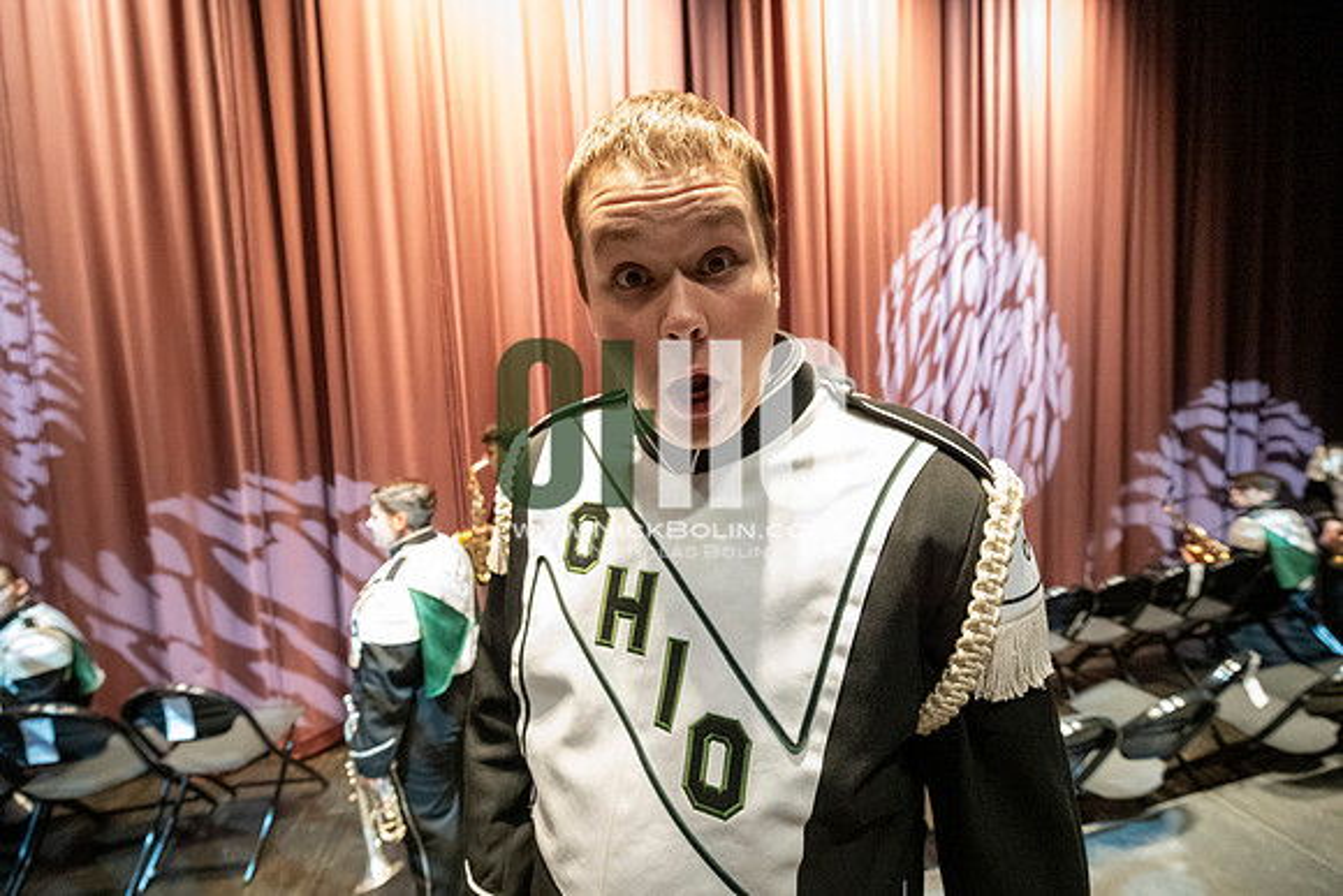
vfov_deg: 81.2
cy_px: 448
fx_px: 522
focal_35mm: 14
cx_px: 672
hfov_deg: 104.2
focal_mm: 14
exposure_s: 1/500
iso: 8000
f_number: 4
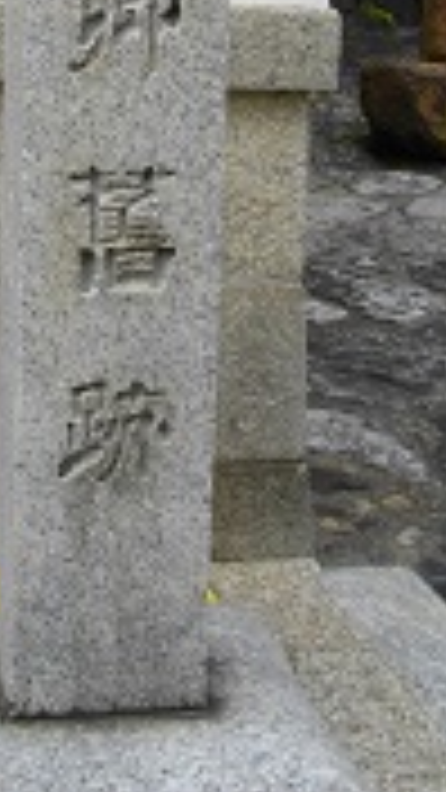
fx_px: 1619
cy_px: -61
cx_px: 113
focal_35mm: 77
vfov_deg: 25.7
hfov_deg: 15.6
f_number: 5.5
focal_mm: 5.7
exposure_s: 1/200
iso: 100
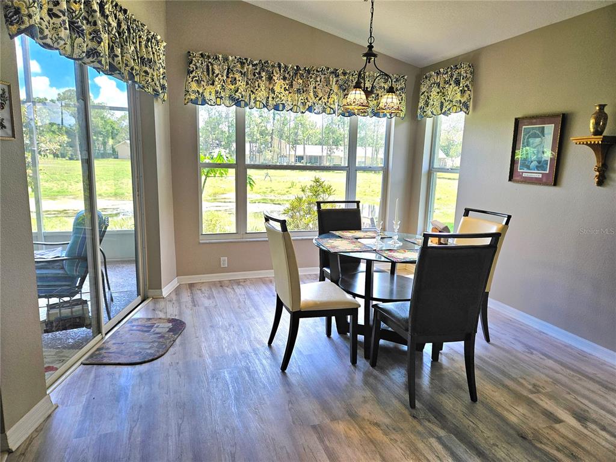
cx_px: 308
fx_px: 409
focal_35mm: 23
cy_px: 231
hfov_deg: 73.9
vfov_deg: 58.9
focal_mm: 5.4
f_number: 1.8
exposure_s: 1/370
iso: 100
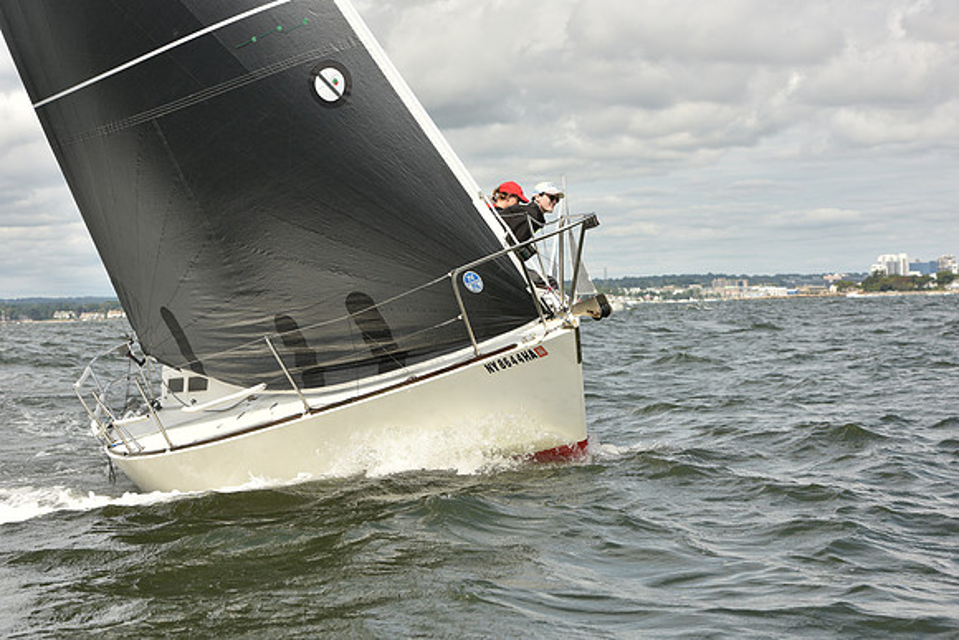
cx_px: 480
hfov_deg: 23.6
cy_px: 320
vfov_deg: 15.9
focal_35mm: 86
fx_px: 2291
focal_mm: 86
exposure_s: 1/800
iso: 250
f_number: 8
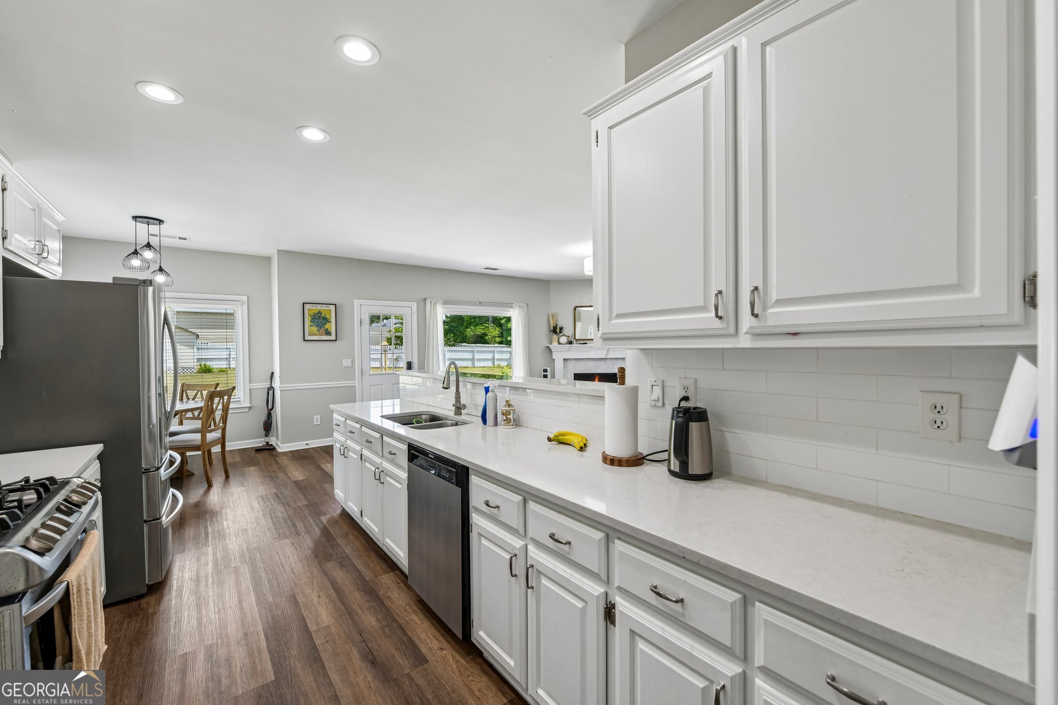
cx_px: 529
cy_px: 352
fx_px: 411
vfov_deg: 81.2
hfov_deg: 104.3
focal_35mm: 14
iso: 400
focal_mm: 14
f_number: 8
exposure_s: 1/60
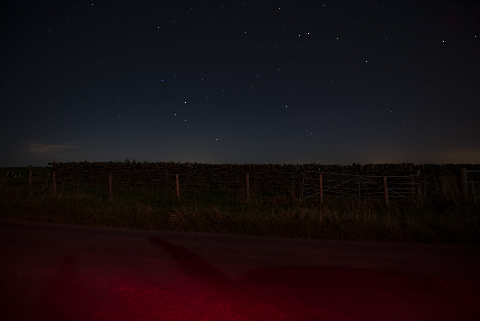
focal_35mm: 24
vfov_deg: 53.2
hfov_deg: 73.7
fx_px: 320
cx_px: 240
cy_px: 160
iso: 100
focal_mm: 24
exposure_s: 20
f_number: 2.8
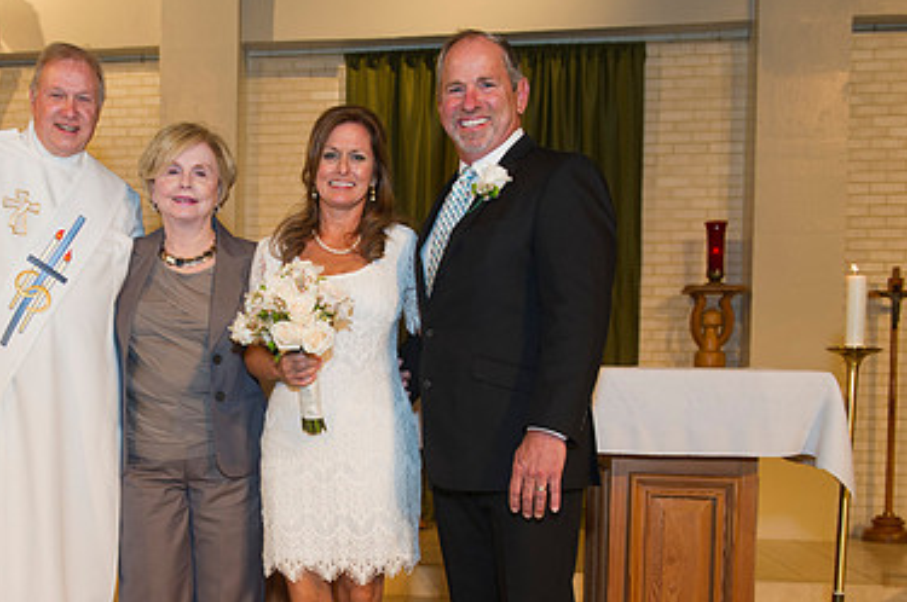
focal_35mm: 48
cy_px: 433
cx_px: 283
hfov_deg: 40.5
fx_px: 1208
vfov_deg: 27.7
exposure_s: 1/100
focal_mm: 31
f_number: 5
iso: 1250
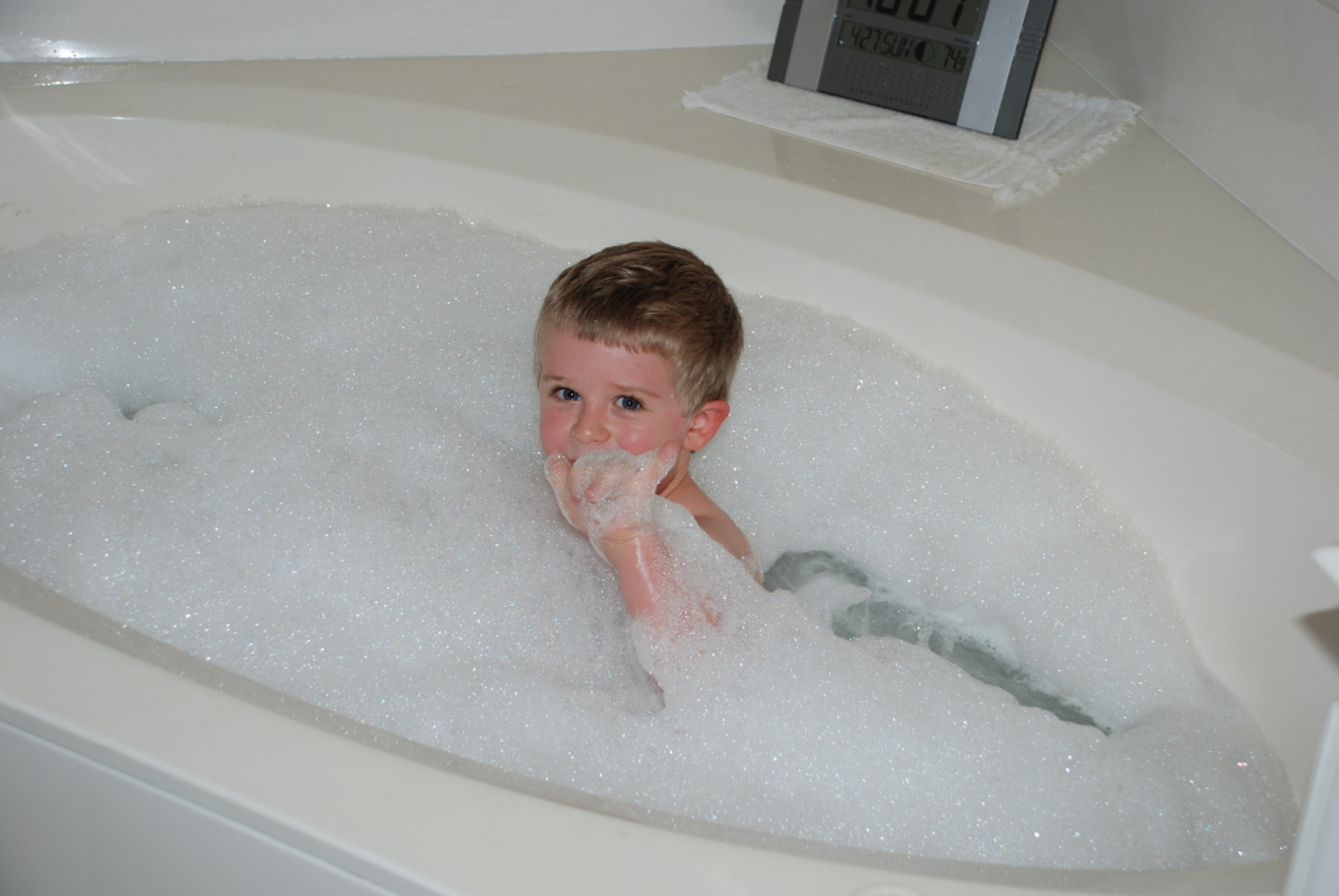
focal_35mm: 57
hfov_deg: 35.0
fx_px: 2122
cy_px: 448
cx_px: 670
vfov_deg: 23.8
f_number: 4.5
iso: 200
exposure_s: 1/60
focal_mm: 38
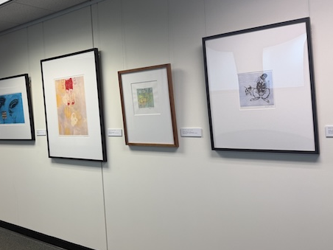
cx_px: 98
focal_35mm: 34
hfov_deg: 52.4
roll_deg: +3.9
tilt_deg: +0.7
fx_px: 327
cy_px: 105
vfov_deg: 41.7
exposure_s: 1/125
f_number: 1.78
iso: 80
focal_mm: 6.76
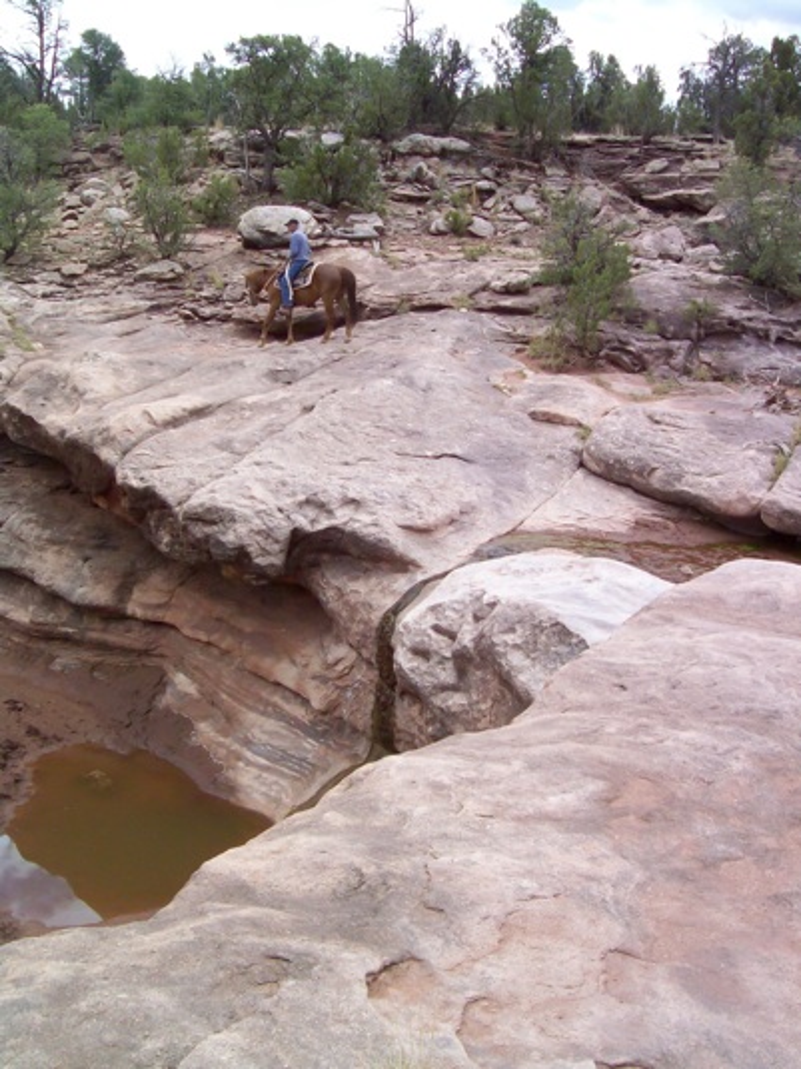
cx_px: 400
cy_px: 534
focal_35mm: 36
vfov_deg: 51.4
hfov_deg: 39.6
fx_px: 1111
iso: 80
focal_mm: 6
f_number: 4.8
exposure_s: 1/258
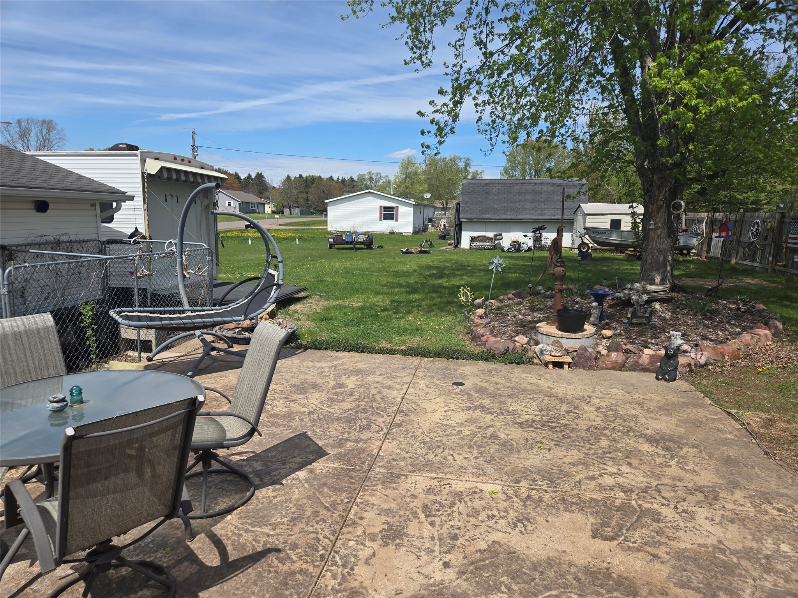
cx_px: 399
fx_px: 530
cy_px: 299
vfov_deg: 58.9
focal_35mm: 23
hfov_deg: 73.9
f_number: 1.8
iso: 25
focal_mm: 5.4
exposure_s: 1/2054
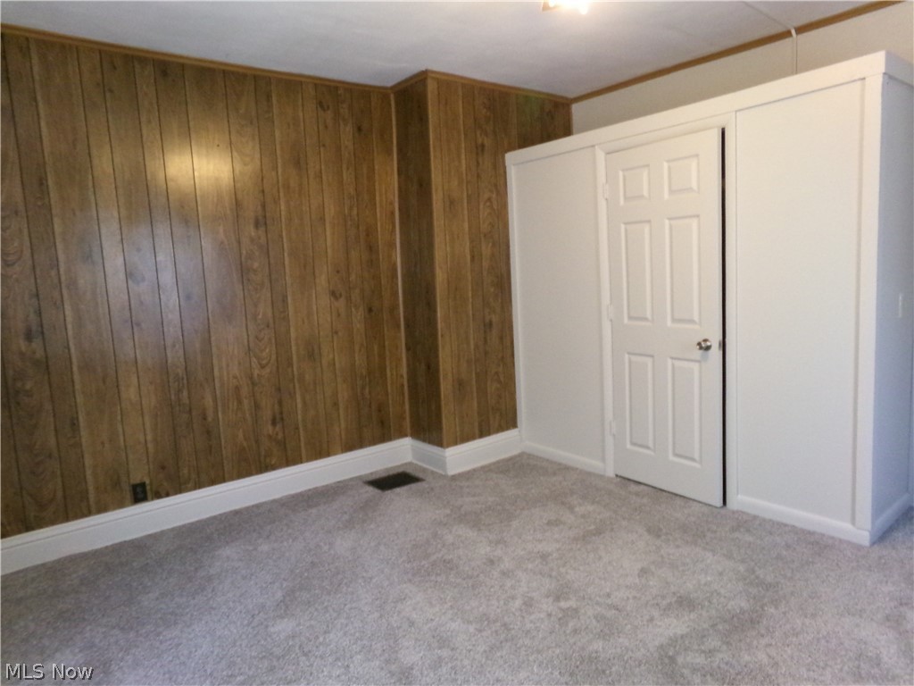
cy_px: 343
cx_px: 457
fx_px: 634
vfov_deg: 56.8
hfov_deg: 71.6
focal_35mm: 24
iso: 789
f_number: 3.7
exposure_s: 1/17
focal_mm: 4.3
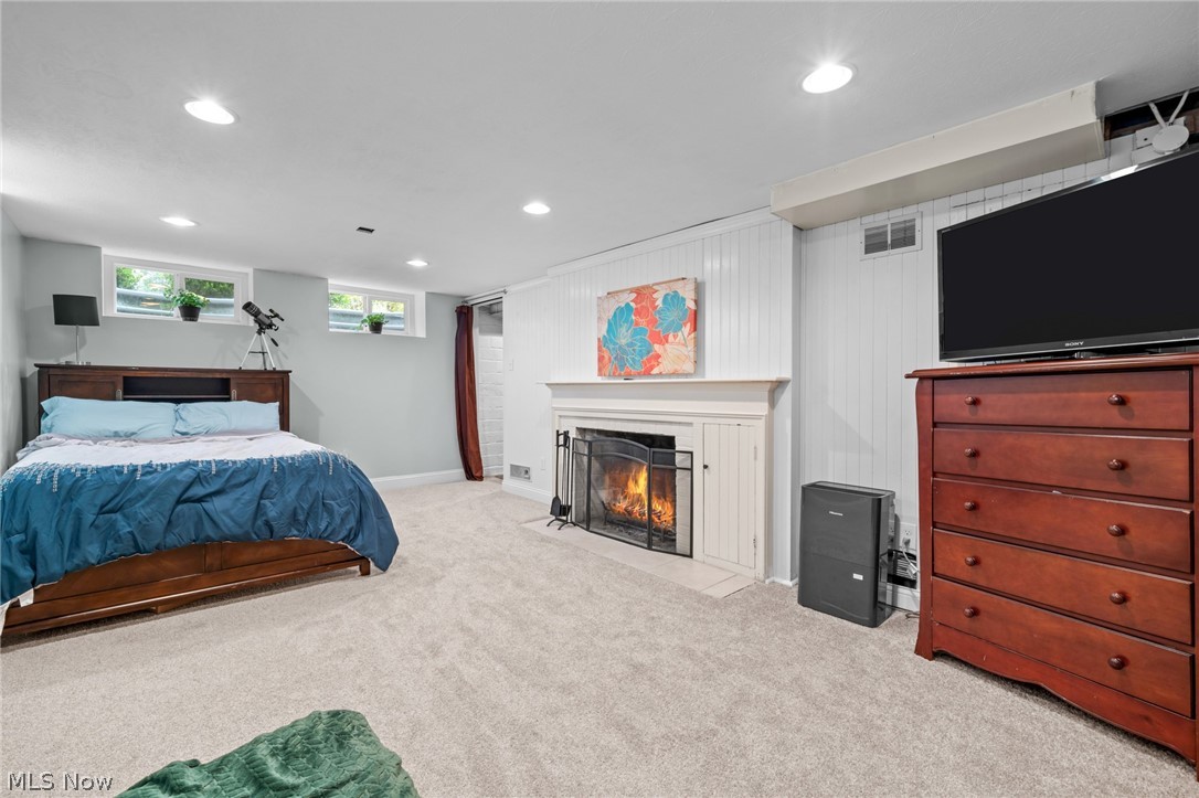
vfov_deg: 77.3
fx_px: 499
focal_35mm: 15
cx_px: 600
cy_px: 399
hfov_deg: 100.4
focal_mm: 15
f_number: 9
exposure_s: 1
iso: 250
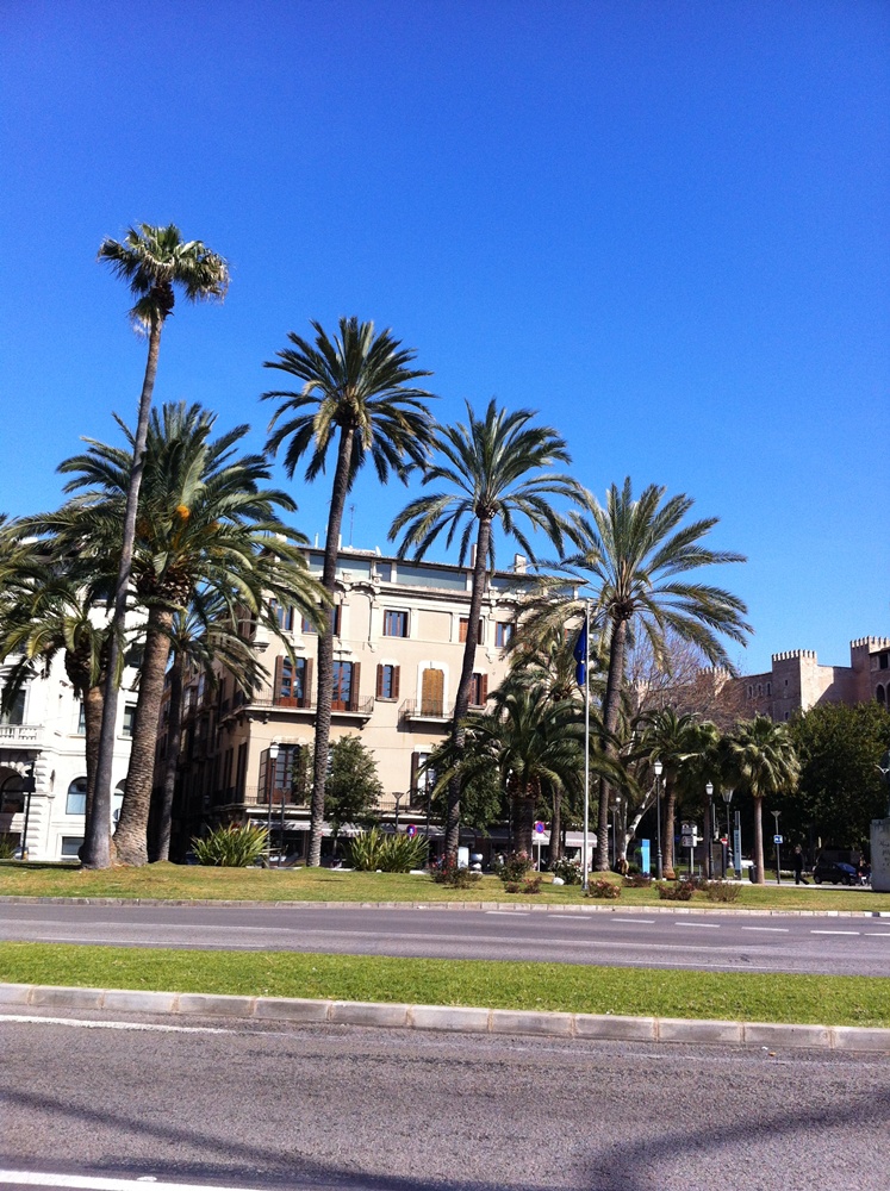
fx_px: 1203
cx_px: 445
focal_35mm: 35
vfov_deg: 52.7
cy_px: 596
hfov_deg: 40.6
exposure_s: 1/1207
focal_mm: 3.85
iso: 80
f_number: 2.8
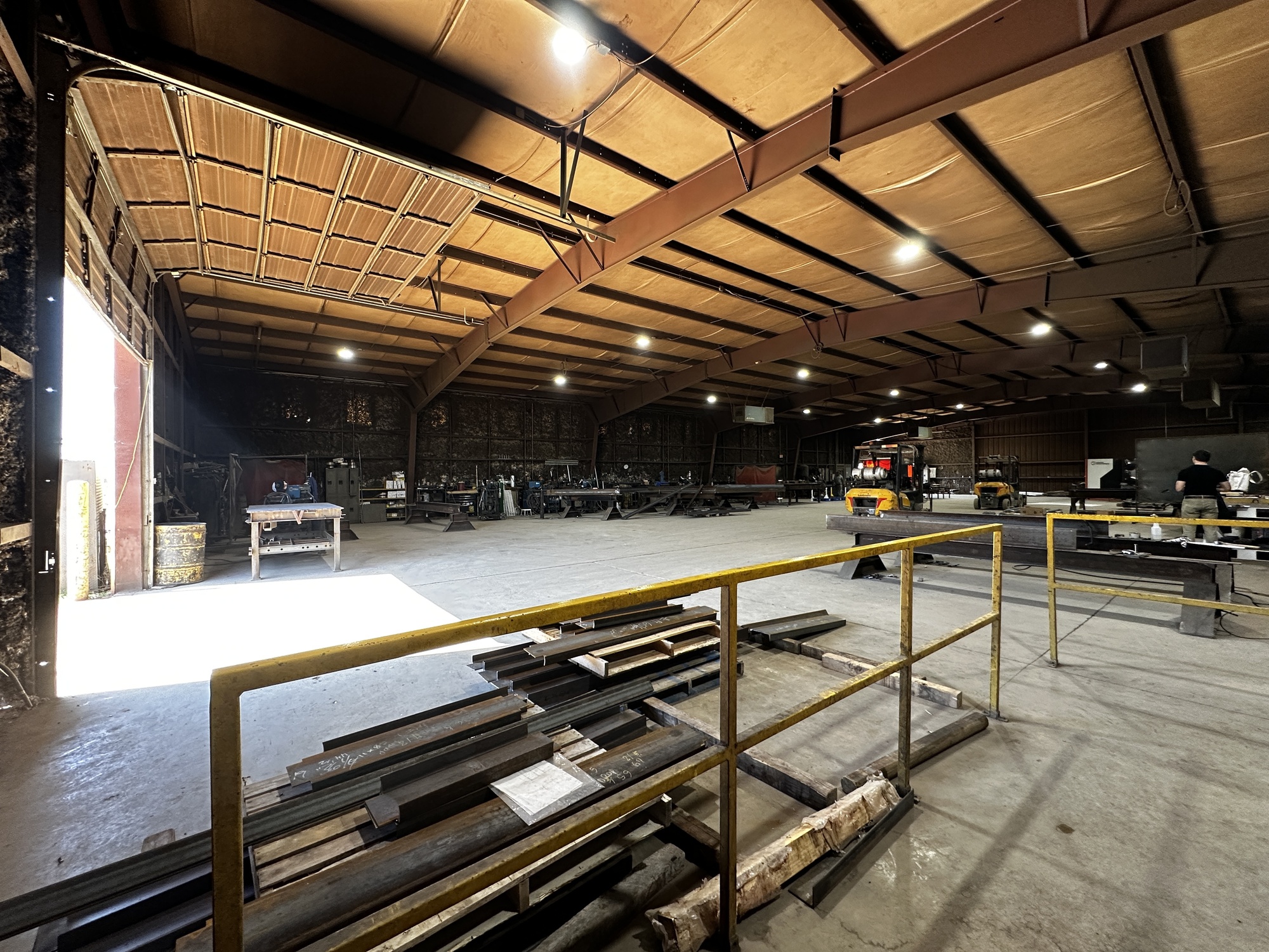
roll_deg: +0.2
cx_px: 634
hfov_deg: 102.1
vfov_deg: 85.7
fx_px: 513
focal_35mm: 14
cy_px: 476
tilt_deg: +0.1
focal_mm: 2.22
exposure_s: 1/99
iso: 200
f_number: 2.2
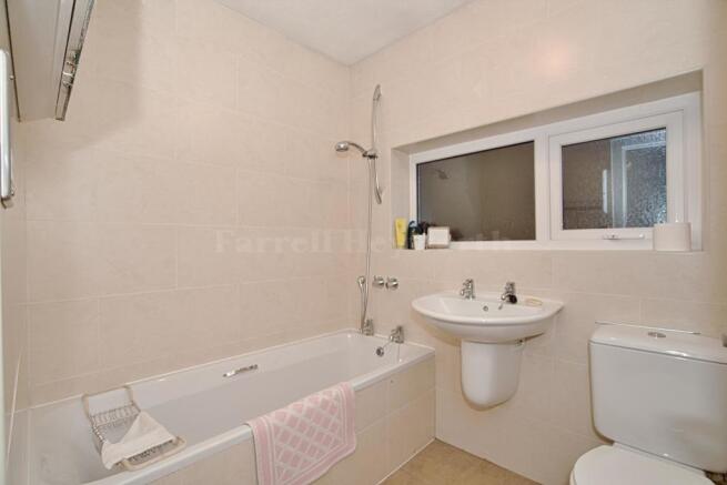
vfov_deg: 73.8
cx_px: 364
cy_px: 242
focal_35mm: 16
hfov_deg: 96.7
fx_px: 323
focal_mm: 16
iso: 320
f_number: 7.1
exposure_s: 1/60
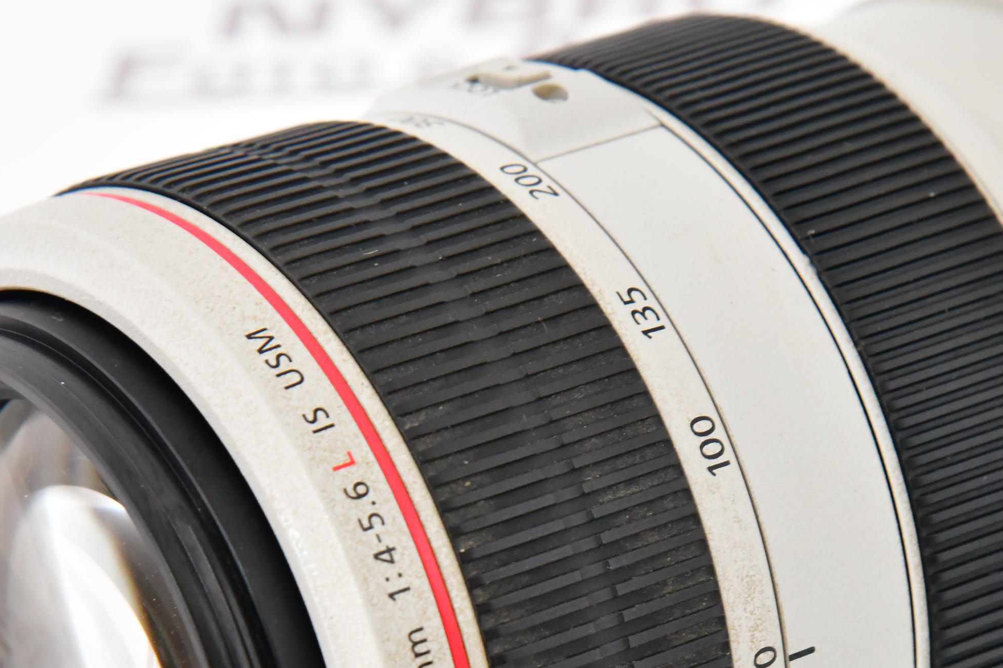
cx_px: 610
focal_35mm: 252
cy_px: 624
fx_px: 7019
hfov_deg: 8.2
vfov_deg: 5.4
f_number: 11
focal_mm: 120
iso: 3200
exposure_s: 1/60
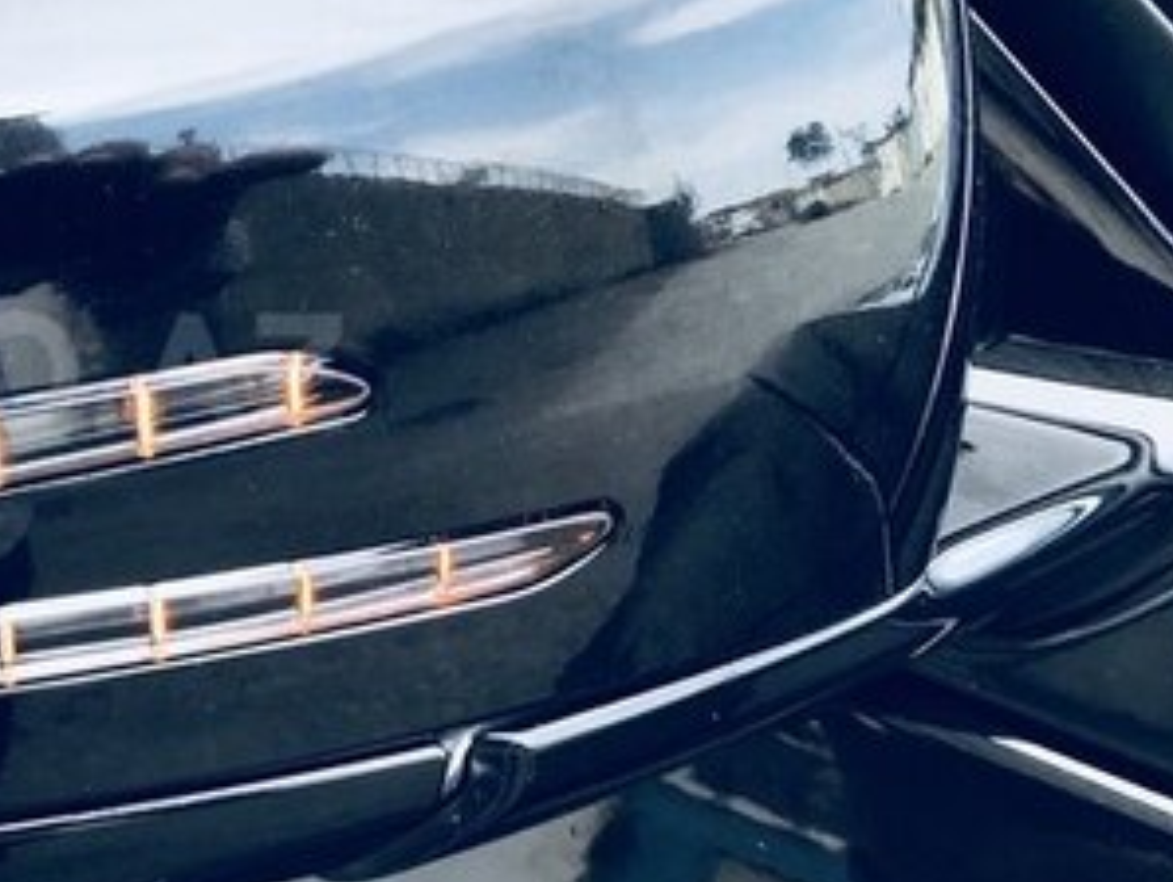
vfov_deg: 23.7
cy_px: 372
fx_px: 2103
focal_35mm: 62
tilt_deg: -31.9
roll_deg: +1.2
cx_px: -59
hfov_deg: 28.8
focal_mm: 3.99
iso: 20
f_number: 1.8
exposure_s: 1/327
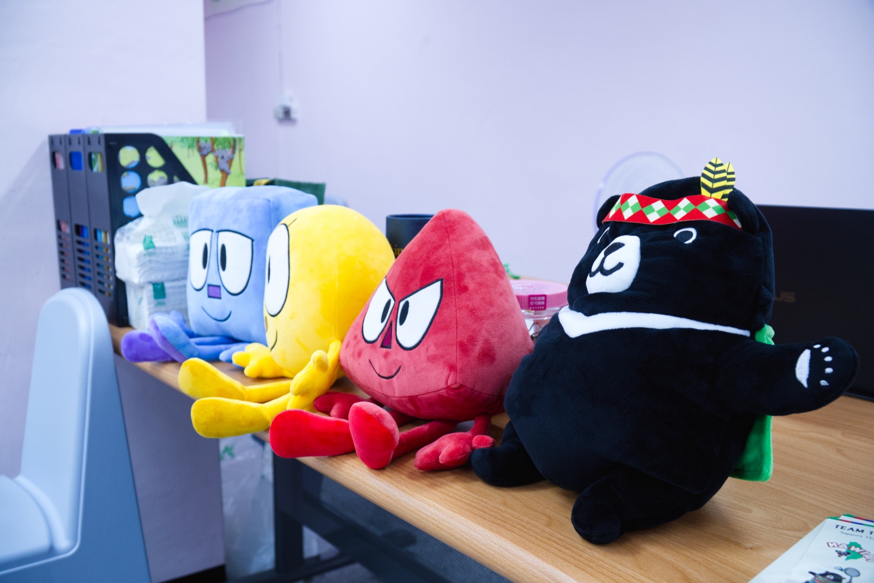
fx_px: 765
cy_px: 292
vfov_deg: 41.8
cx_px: 437
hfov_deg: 59.5
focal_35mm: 32
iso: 800
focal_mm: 21
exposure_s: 1/125
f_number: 4
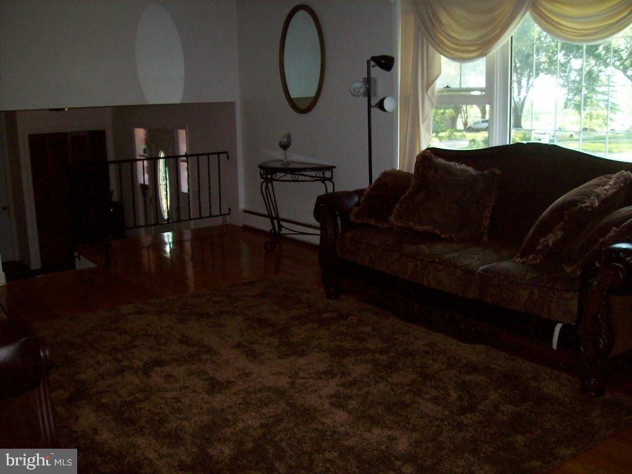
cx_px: 316
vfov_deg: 39.7
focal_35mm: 36
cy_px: 237
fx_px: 657
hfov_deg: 51.4
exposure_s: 1/64
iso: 80
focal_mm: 6
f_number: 2.7
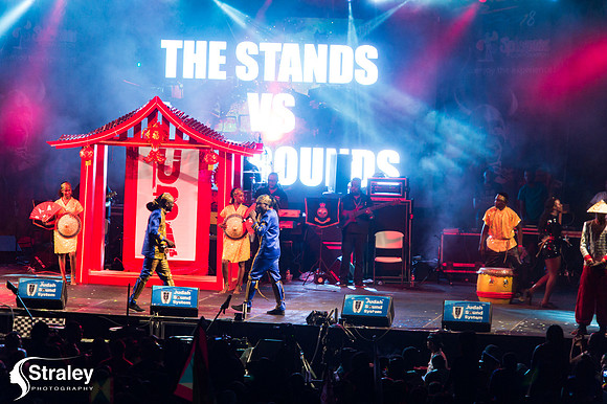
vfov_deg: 6.5
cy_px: 202
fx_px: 3539
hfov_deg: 9.8
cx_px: 304
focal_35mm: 210
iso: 3200
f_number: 5.6
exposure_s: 1/200
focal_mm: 210
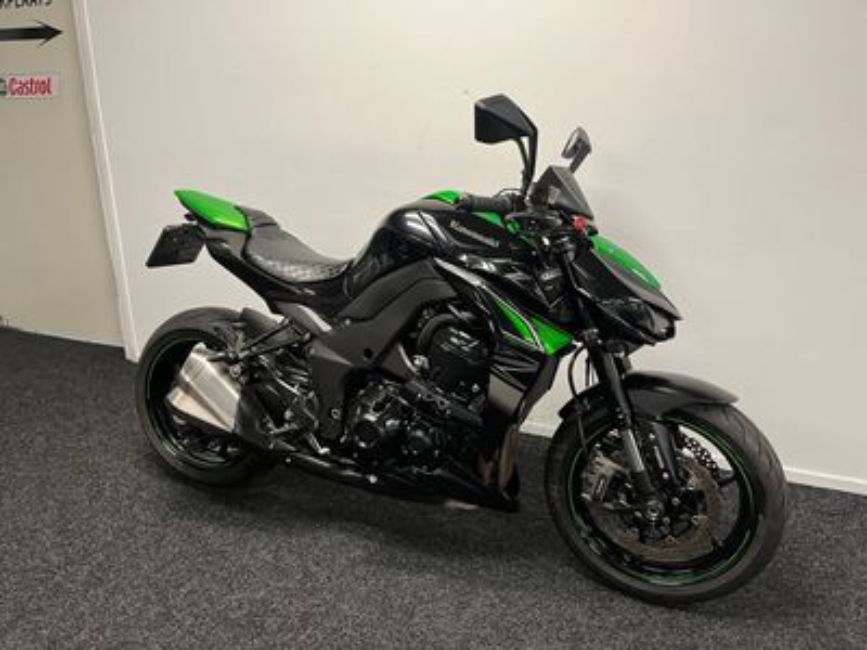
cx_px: 434
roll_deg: +0.3
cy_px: 325
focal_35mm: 26
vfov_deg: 53.1
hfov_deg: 67.3
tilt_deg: -17.8
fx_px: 651
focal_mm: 5.1
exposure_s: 1/50
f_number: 1.6
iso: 100
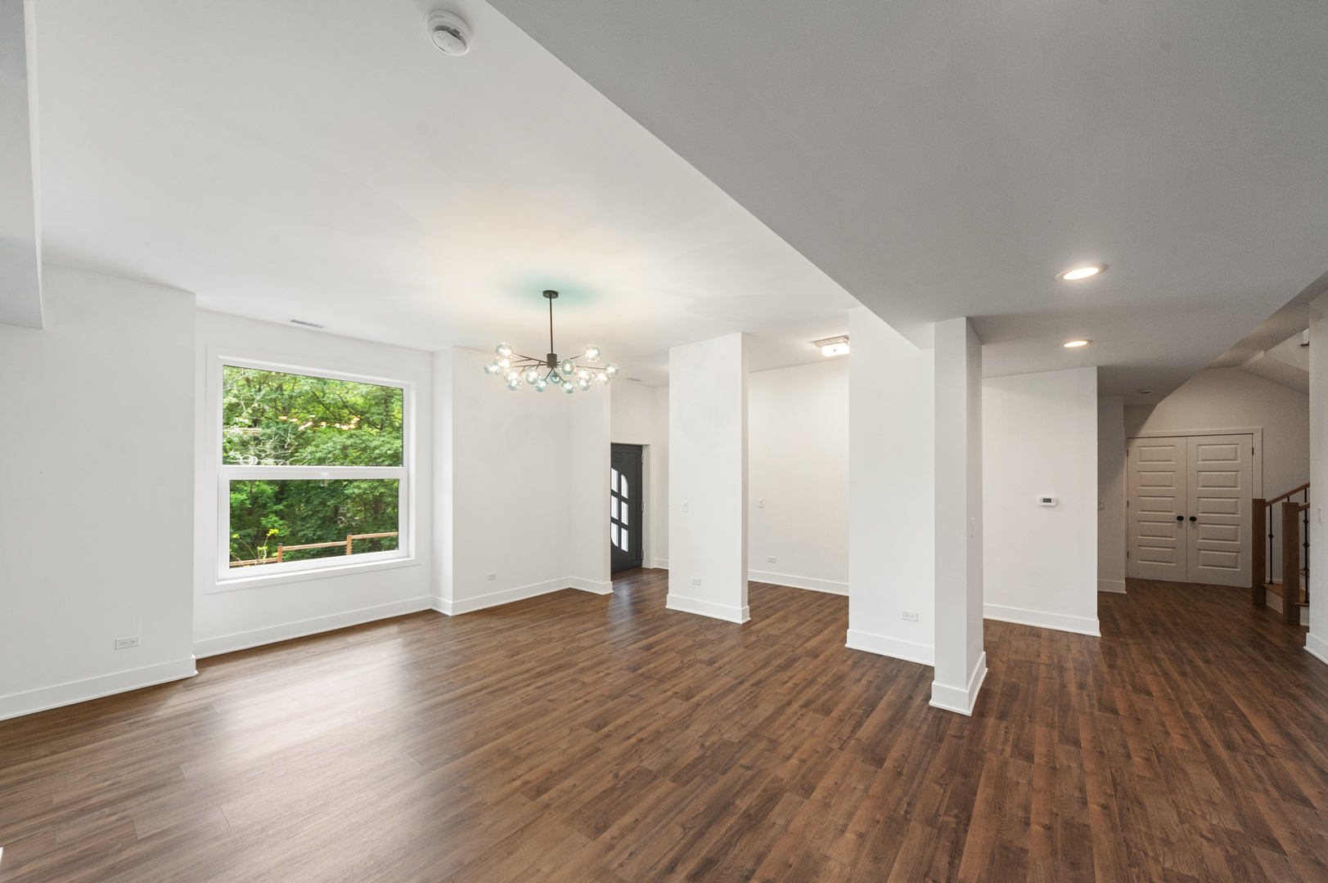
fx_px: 479
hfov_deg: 108.4
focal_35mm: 13
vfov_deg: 85.4
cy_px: 442
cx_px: 664
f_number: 8
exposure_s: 1/25
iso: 400
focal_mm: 13
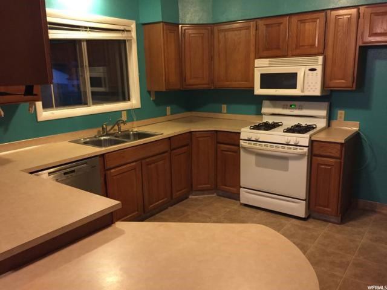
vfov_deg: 48.2
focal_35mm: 29
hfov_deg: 61.7
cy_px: 145
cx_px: 194
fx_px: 324
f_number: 2.2
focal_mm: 4.15
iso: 250
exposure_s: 1/15
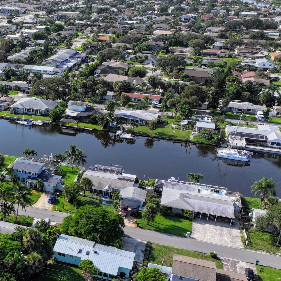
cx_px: -48
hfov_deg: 29.2
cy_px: 177
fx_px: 468
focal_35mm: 51
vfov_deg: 33.2
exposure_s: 1/4000
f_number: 2.8
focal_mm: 12.29
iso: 190
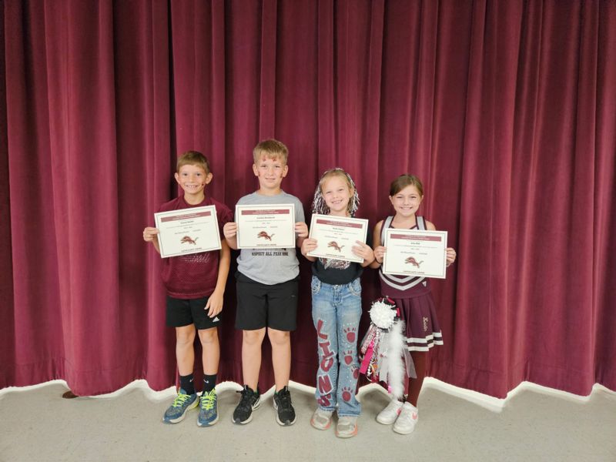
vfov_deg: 58.9
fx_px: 409
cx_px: 308
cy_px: 231
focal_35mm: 23
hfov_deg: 73.9
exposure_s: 1/120
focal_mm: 5.4
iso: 640
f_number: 1.8
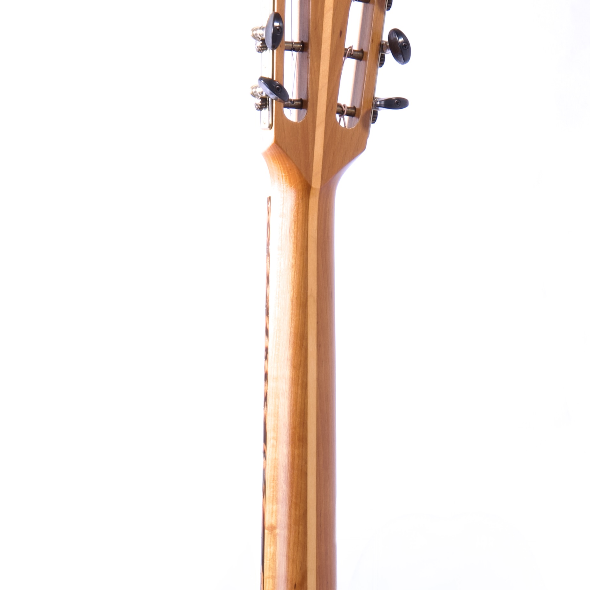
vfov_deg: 10.8
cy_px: 766
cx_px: 345
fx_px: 3047
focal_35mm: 158
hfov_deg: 11.1
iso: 100
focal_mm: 61
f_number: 22
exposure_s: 1/50
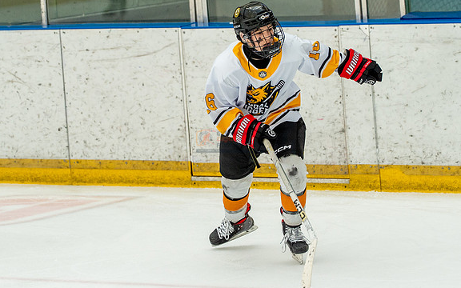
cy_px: 137
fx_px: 3091
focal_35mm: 246
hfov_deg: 8.5
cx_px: 220
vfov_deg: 5.3
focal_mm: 126
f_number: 3.5
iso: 800
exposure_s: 1/1600
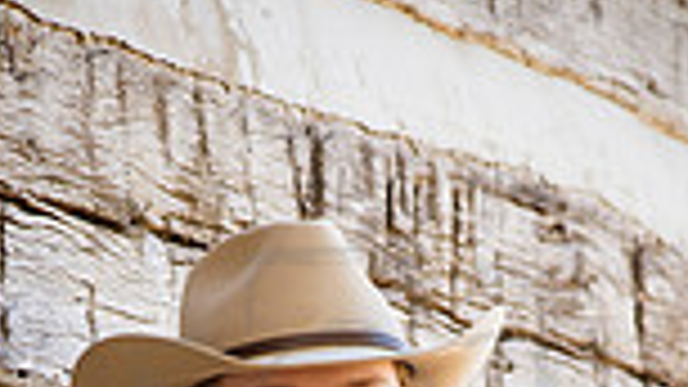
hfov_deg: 5.2
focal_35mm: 416
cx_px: 360
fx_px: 7588
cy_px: 846
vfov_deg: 2.9
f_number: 5.6
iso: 800
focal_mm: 135
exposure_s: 1/500
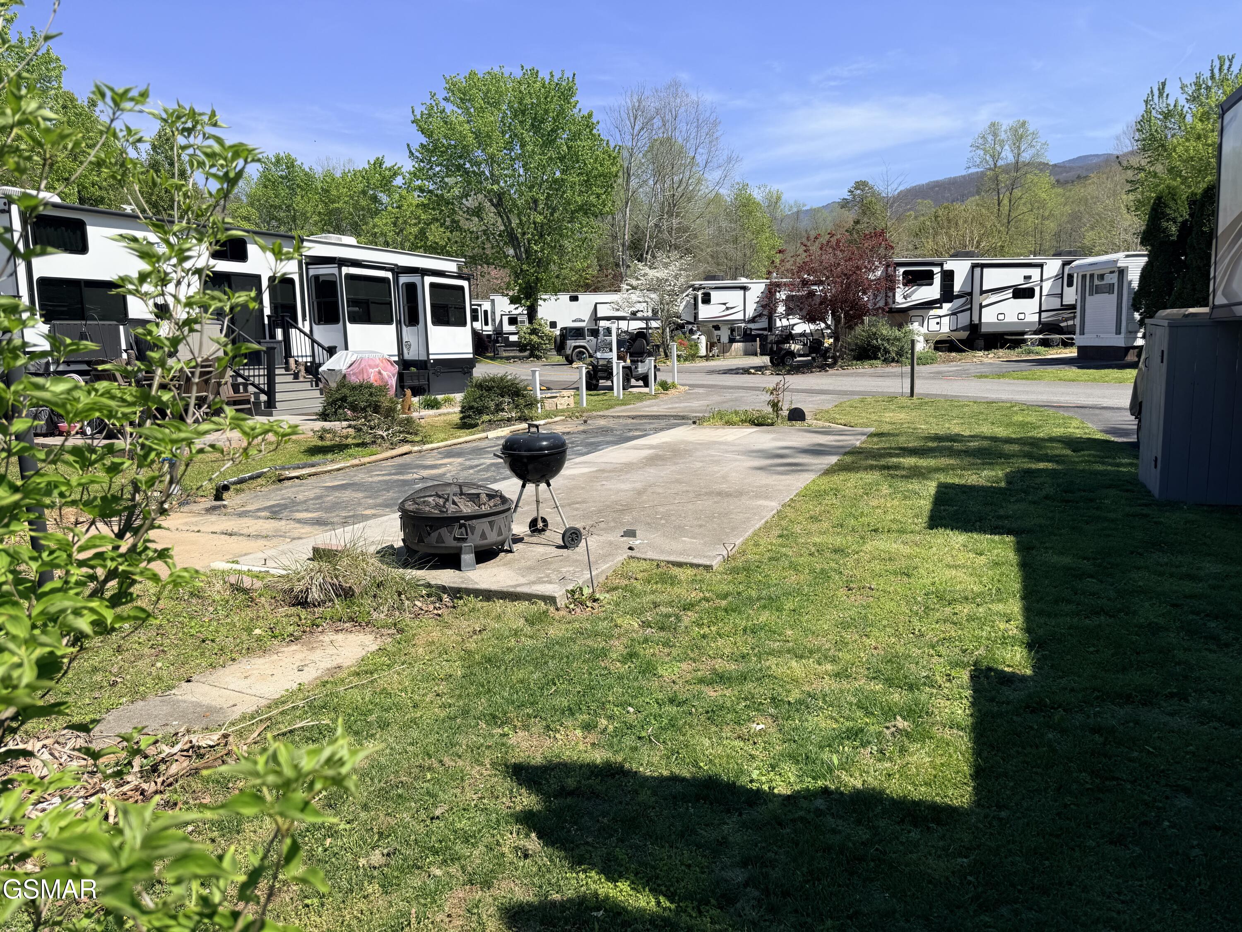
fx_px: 861
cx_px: 621
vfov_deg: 56.8
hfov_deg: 71.6
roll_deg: +0.7
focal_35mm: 24
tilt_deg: -7.1
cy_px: 466
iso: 80
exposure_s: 1/4405
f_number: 1.78
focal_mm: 6.76
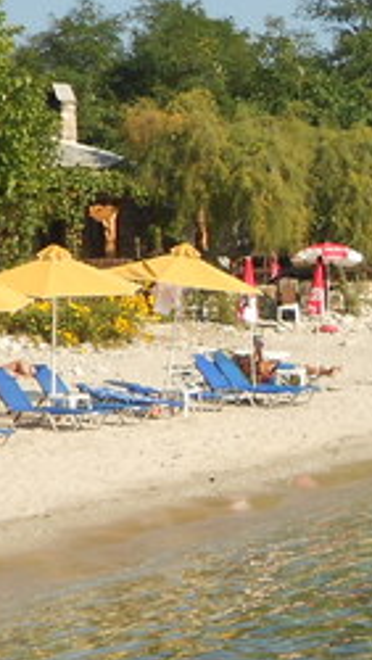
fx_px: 2258
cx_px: 478
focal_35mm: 129
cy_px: 364
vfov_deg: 16.6
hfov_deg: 9.3
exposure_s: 1/800
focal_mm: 6.7
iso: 80
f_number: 3.9
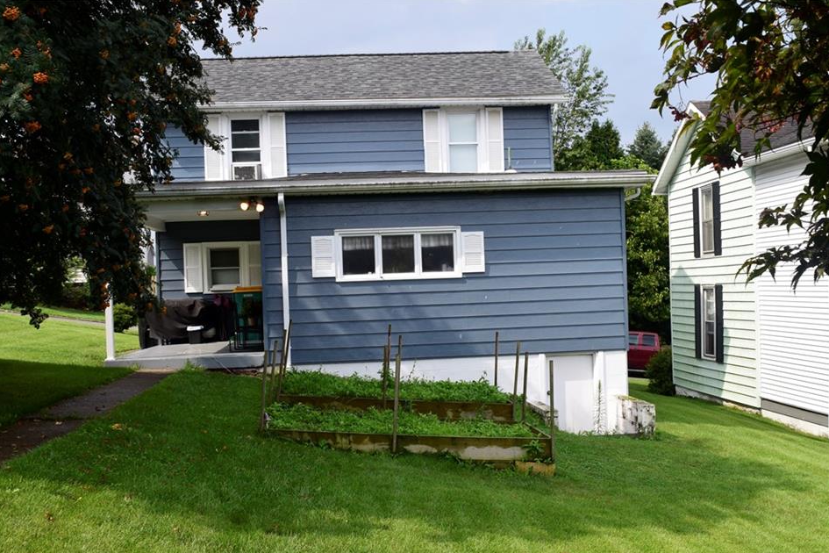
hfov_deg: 49.5
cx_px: 391
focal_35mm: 39
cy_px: 298
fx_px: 898
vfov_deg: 34.2
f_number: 10
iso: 400
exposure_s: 1/250
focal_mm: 24
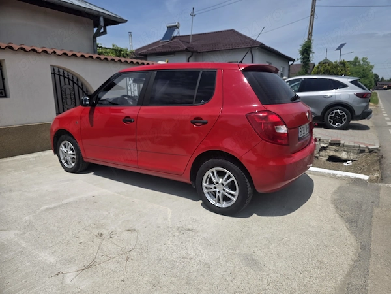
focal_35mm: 23
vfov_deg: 58.9
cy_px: 147
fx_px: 260
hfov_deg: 73.9
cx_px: 196
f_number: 1.7
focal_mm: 6.3
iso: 50
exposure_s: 1/7944
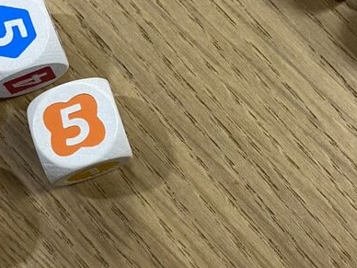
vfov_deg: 22.1
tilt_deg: -77.4
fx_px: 681
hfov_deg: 29.4
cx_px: 187
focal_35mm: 66
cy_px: 77
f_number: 1.8
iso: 80
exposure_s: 1/50
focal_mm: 4.25
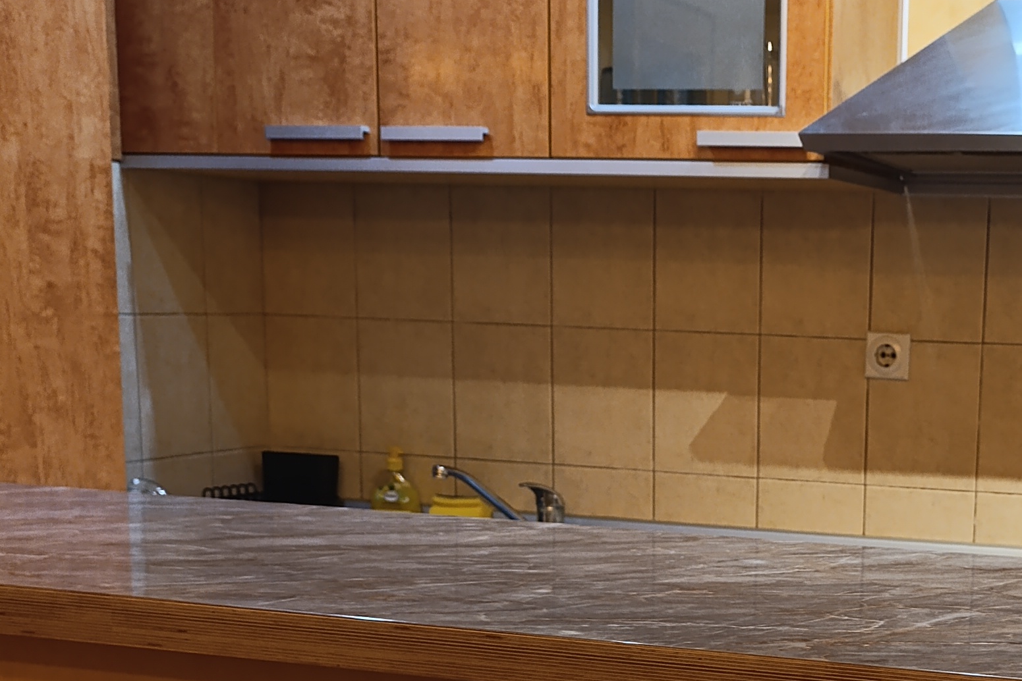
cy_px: 680
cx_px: 849
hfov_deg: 30.9
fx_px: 1788
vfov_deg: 20.9
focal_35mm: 63
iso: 800
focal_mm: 6.14
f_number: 1.6
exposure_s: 1/100
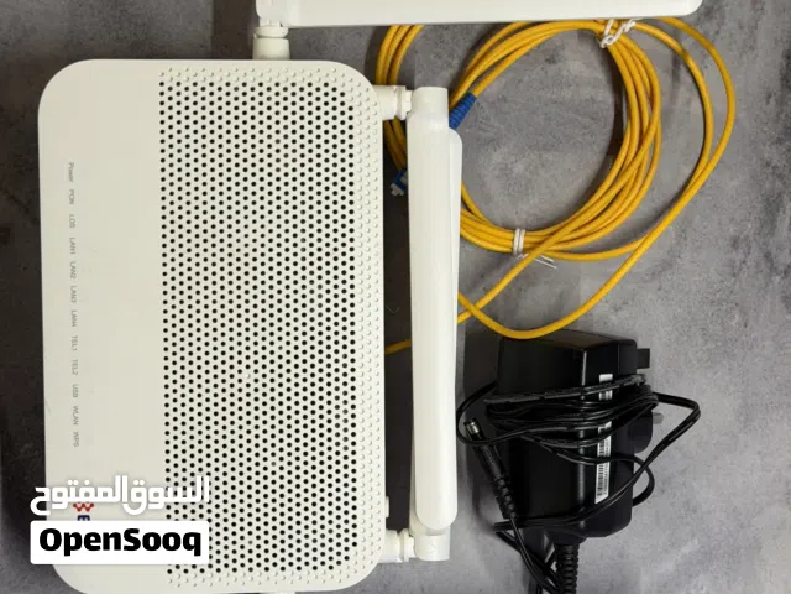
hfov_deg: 39.7
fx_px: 1097
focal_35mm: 48
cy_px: 297
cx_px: 396
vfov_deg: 30.3
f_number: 1.78
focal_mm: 6.76
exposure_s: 1/50
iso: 160
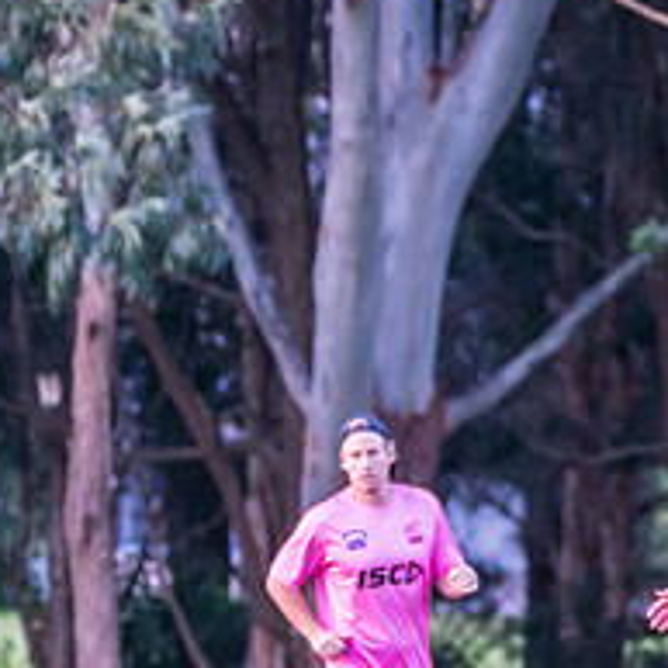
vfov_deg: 1.9
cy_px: 691
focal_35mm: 920
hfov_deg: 1.9
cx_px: 903
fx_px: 20086
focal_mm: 240
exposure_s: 1/320
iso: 1600
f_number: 5.6
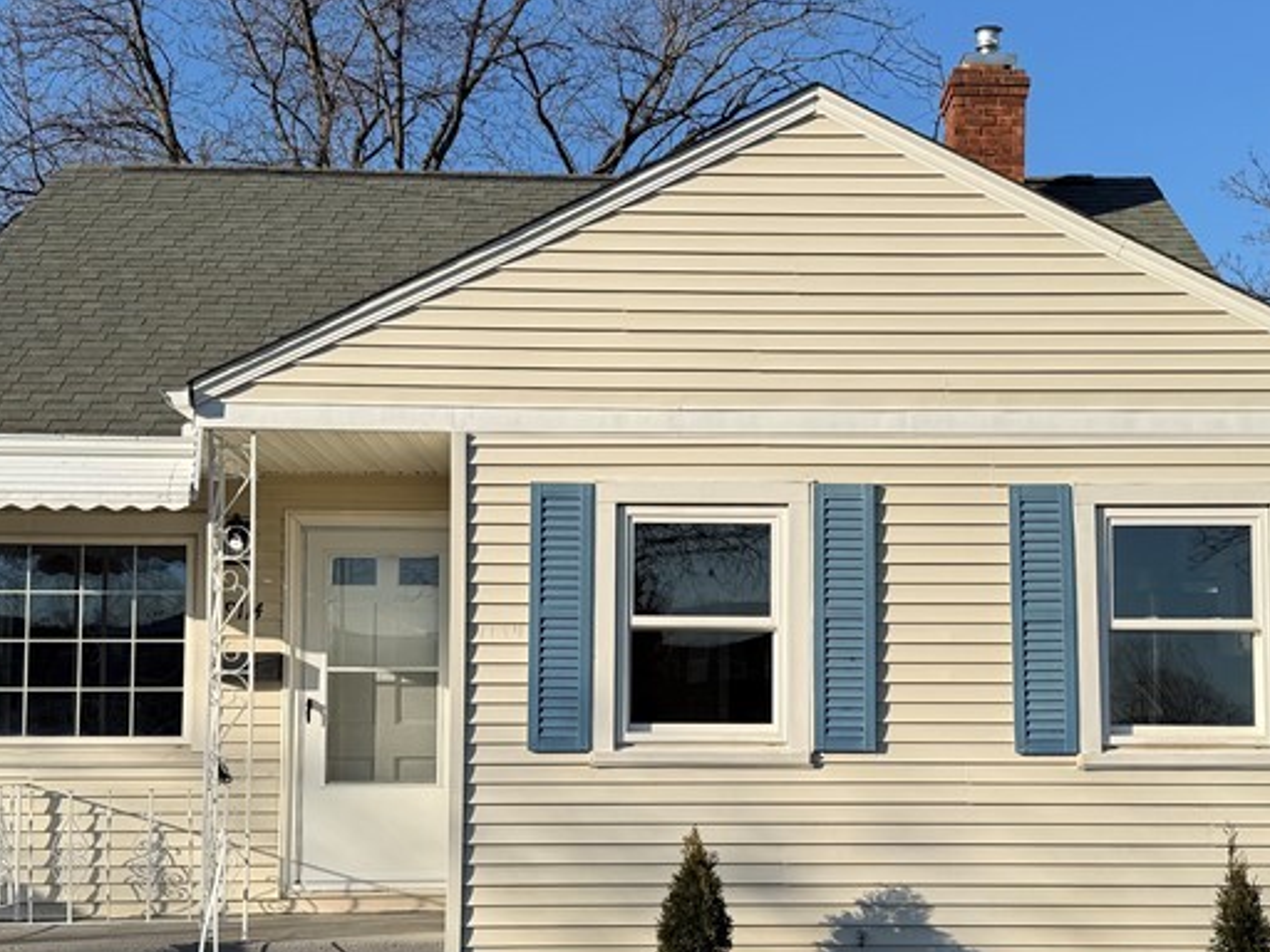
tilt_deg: +4.9
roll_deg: +0.0
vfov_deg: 30.1
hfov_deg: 39.6
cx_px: 697
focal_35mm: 48
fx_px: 1761
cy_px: 622
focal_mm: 6.76
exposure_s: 1/4975
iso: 80
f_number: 1.78
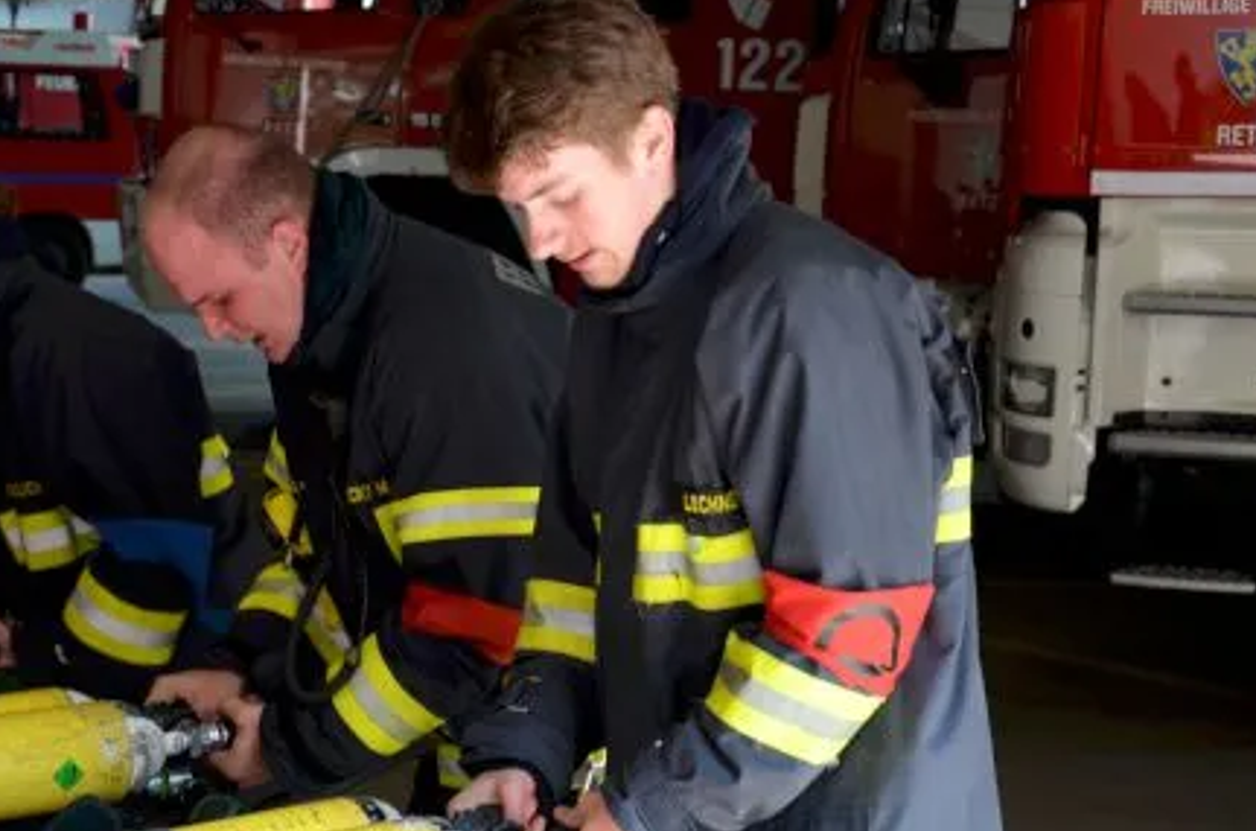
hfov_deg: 21.4
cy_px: 571
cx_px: 370
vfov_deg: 14.3
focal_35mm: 95
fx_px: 3306
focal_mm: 42
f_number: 4.8
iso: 400
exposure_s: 1/60
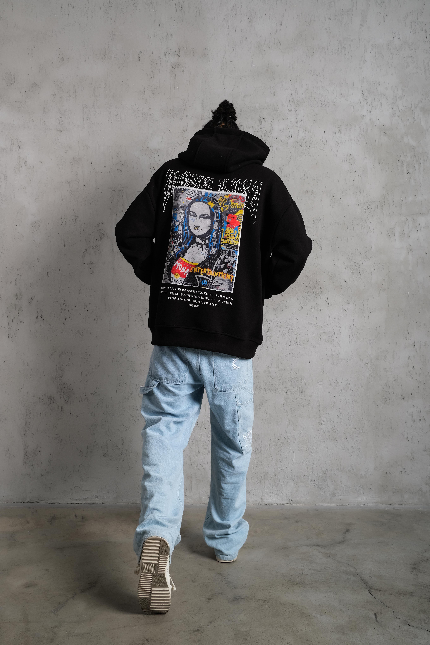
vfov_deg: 54.4
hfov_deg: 37.9
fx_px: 627
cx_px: 215
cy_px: 322
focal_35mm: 35
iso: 160
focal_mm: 23
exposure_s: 1/160
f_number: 5
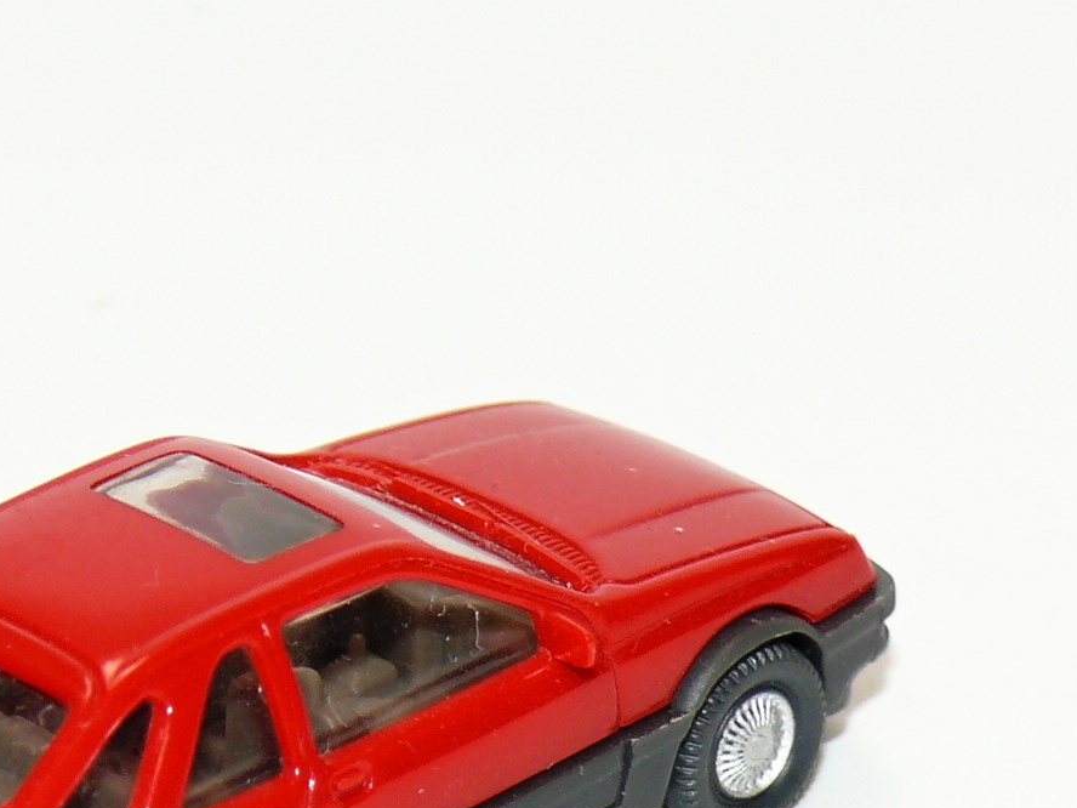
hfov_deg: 7.5
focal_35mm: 263
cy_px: 707
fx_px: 8183
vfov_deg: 5.6
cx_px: 246
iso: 100
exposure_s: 1/30
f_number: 4
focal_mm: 17.3
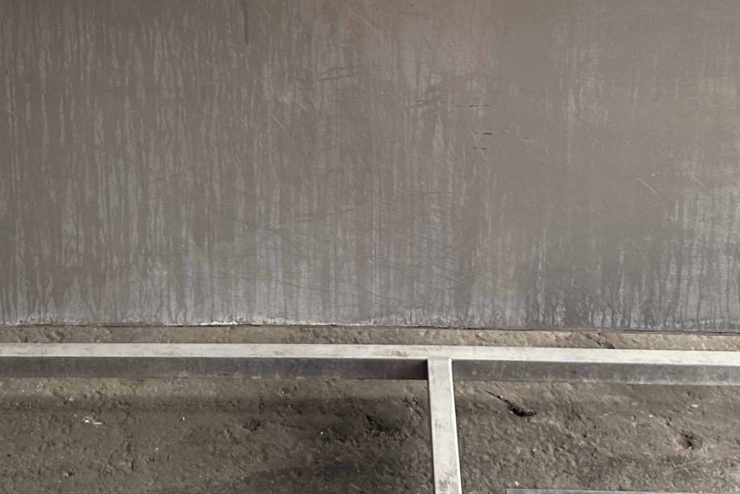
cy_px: -137
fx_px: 1562
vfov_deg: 17.0
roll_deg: +0.9
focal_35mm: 76
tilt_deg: -18.1
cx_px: 353
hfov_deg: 26.6
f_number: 1.78
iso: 80
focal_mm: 6.86
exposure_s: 1/330
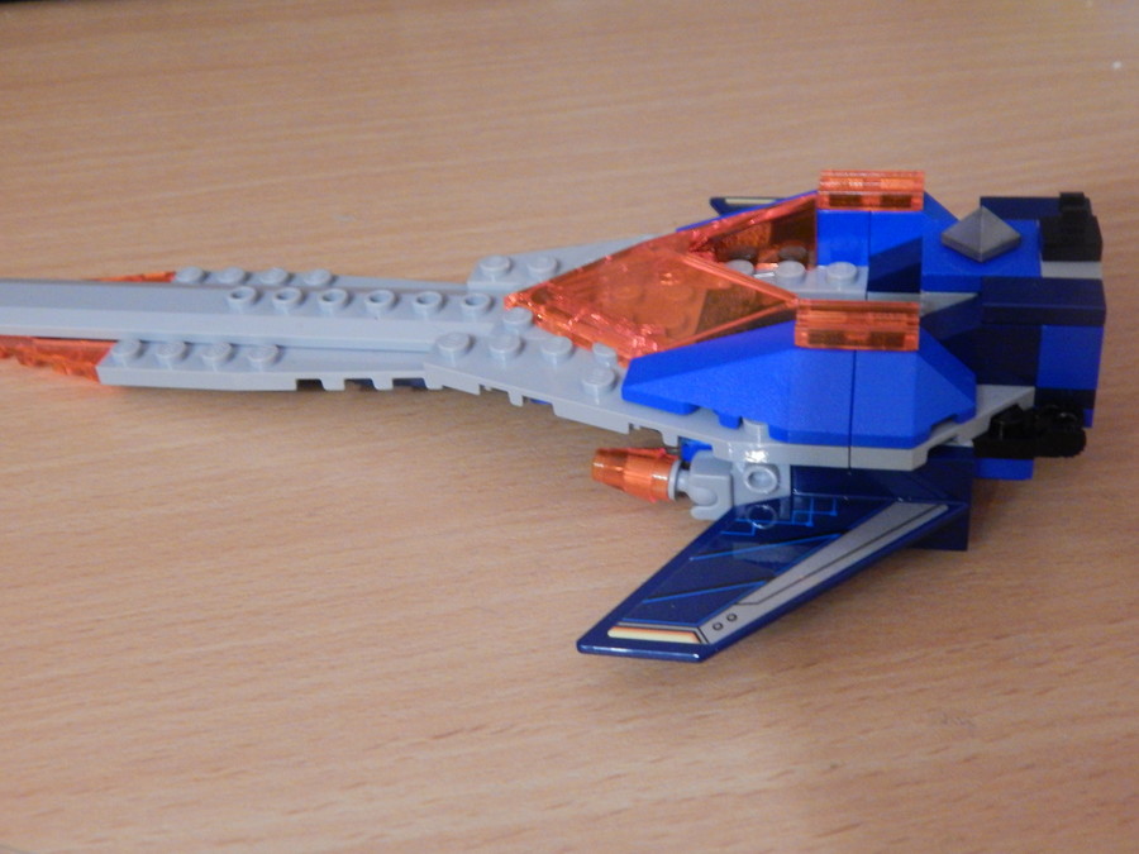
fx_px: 1415
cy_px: 427
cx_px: 570
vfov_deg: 33.6
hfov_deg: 43.9
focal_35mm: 43
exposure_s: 1/2.5
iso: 800
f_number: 3.6
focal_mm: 7.7
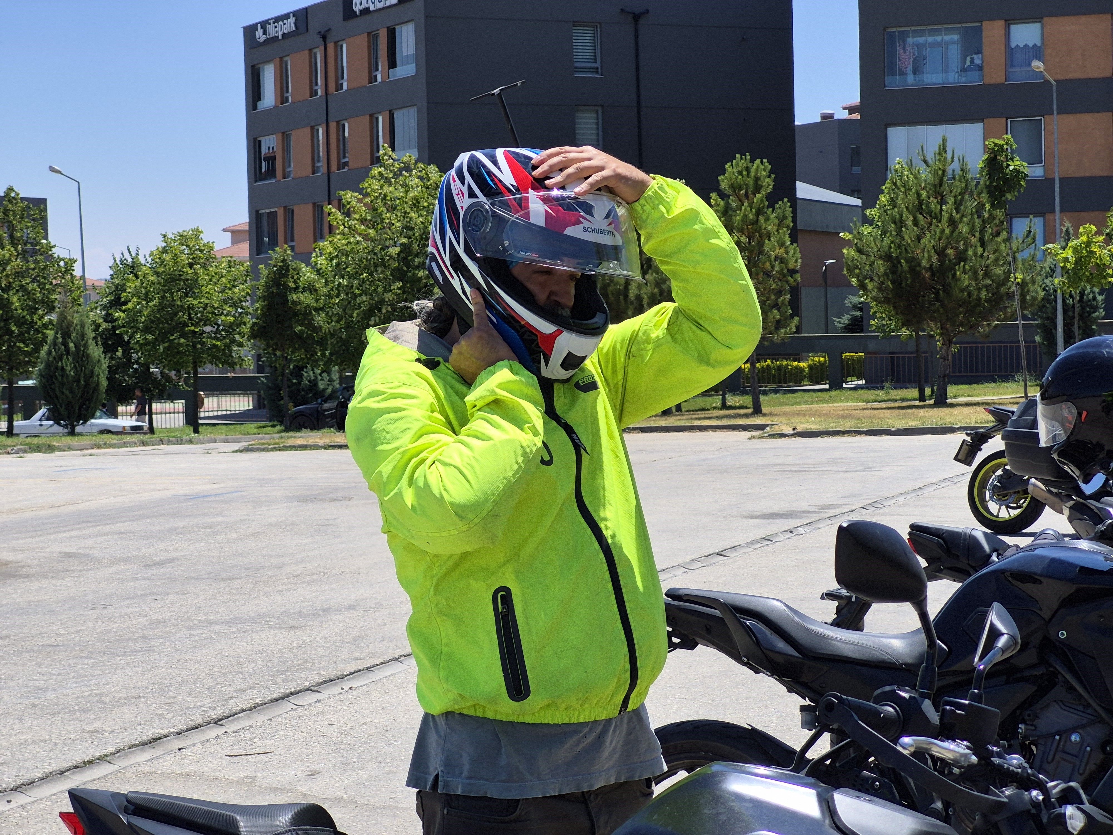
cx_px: 556
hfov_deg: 28.2
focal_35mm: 69
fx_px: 2219
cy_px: 418
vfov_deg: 21.3
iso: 32
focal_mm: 7
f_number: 2.4
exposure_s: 1/1836
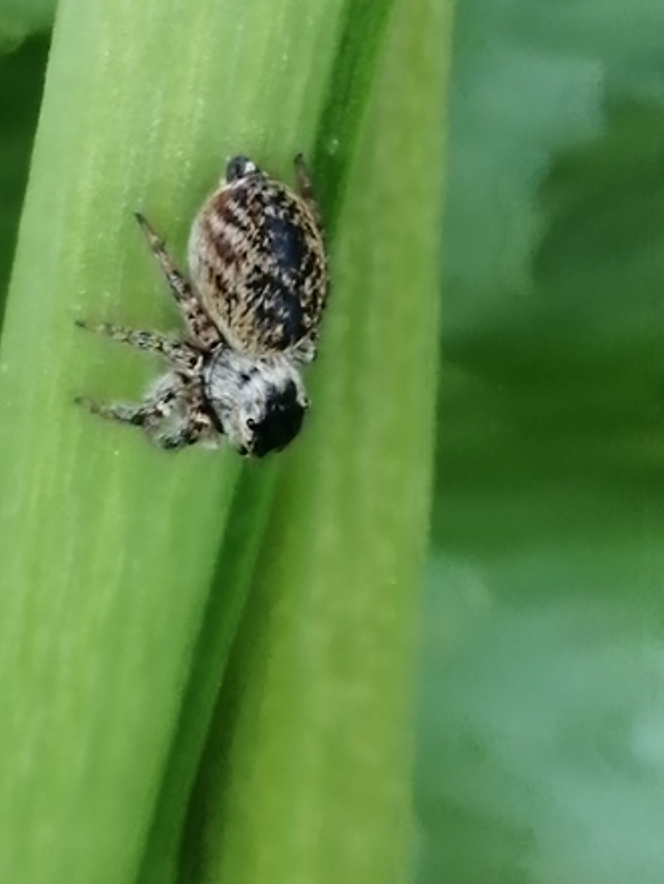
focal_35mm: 151
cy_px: 489
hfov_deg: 9.8
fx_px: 3860
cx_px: 203
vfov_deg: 13.1
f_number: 1.8
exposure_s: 1/180
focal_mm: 3.46
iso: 100
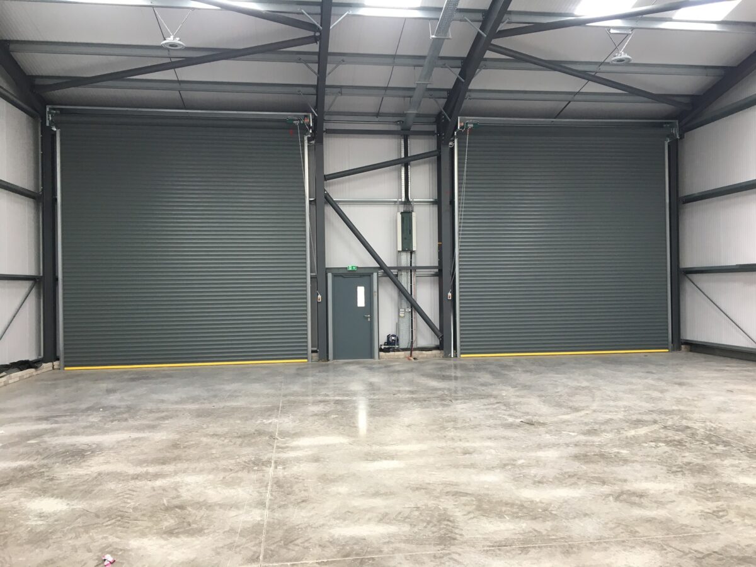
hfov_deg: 61.7
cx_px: 378
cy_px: 284
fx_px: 633
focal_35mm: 29
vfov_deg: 48.2
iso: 64
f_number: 2.2
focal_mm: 4.15
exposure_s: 1/33
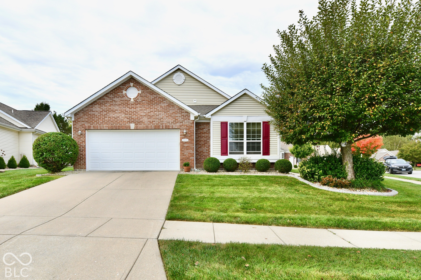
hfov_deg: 96.7
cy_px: 140
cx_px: 210
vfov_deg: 73.7
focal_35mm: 16
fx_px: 187
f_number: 8
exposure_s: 1/250
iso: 640
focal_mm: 16
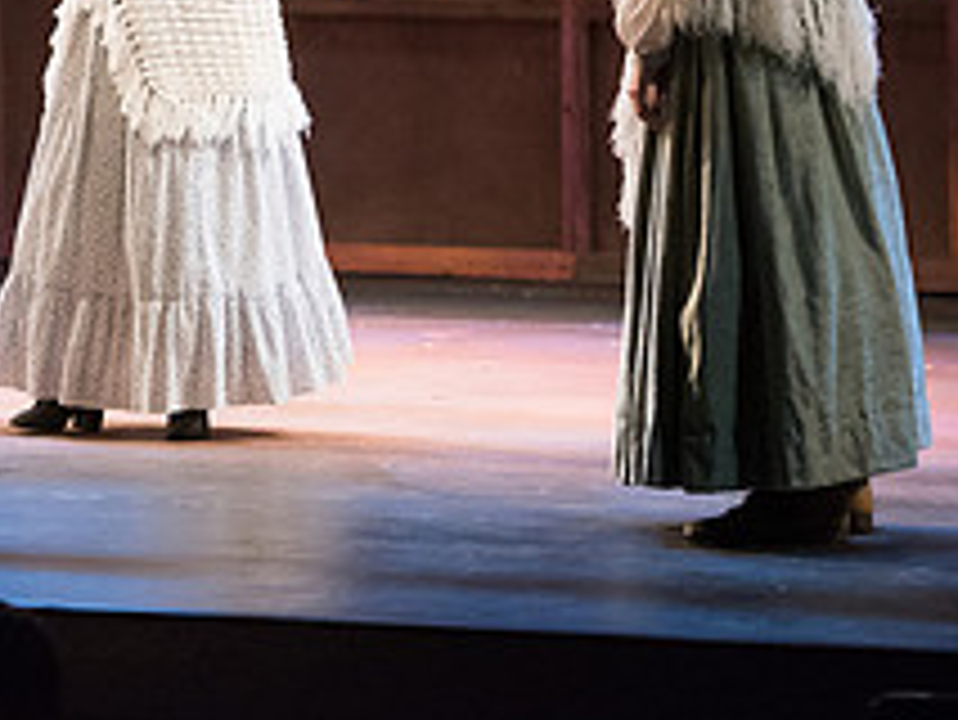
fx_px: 8113
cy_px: -133
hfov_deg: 6.7
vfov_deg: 5.1
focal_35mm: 293
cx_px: -243
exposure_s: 1/320
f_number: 4
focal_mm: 112
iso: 4000
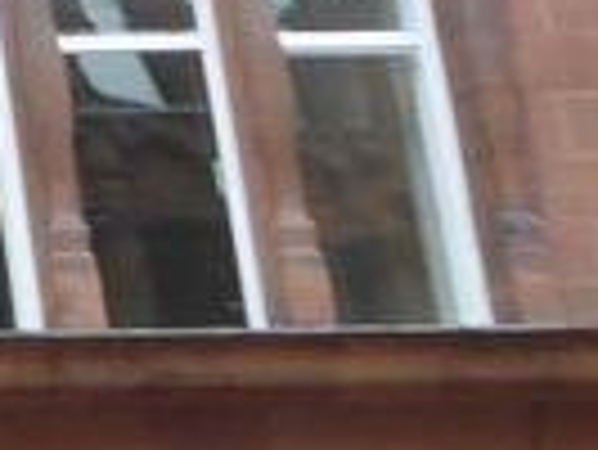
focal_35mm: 205
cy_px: -122
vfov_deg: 7.2
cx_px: -1196
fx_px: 3545
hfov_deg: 8.2
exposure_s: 1/60
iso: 160
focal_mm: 5.8
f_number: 3.6
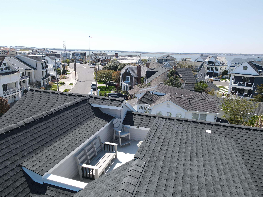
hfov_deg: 71.6
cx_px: 132
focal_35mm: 24
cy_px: 98
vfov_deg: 56.8
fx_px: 182
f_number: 2.8
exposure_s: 1/500
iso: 100
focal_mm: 4.5
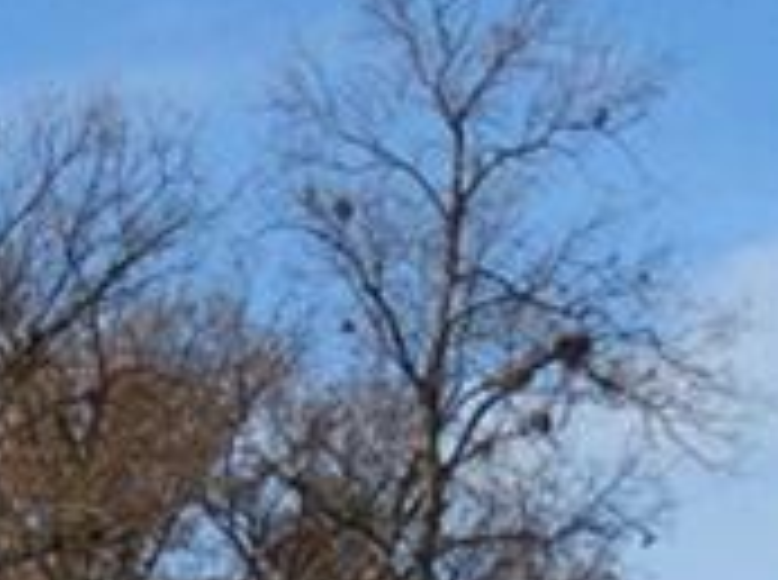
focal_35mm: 195
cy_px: 1547
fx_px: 4374
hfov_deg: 9.9
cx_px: -382
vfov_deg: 7.0
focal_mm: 3.3
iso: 32
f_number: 2.4
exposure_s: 1/752
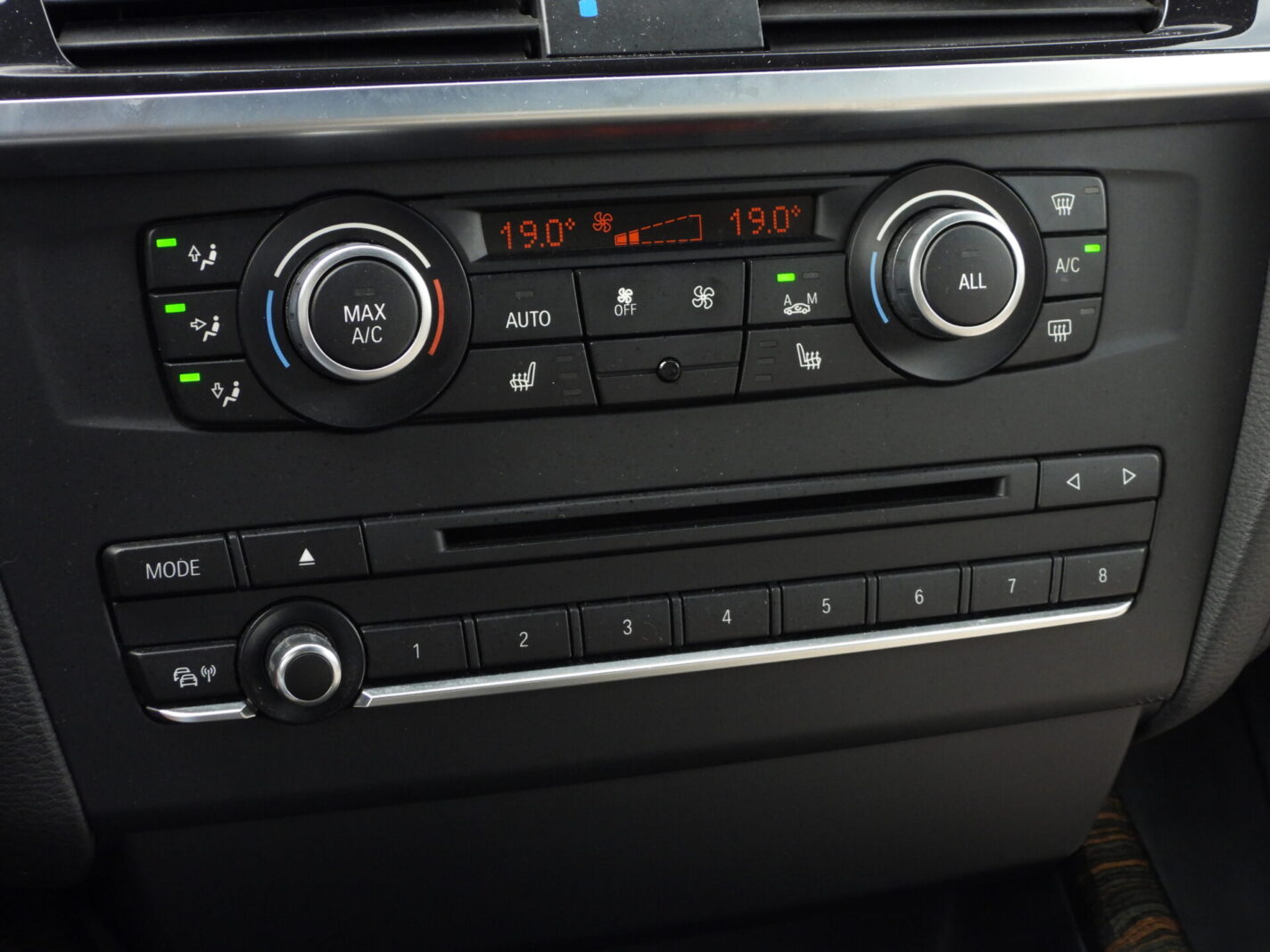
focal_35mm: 60
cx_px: 635
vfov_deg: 24.4
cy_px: 476
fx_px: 2201
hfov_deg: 32.2
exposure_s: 1/30
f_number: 3.5
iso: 400
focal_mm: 10.7
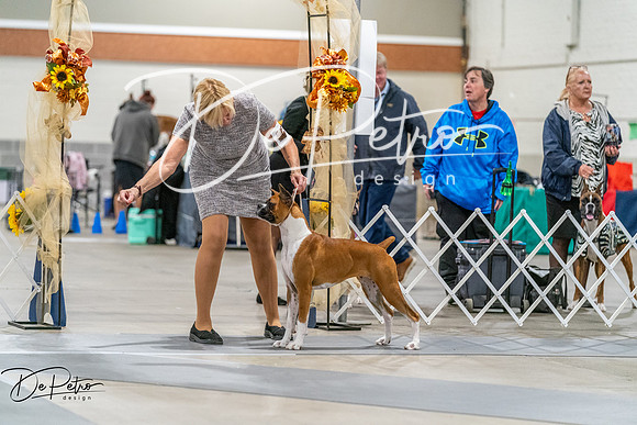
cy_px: 212
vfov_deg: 8.8
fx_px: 2761
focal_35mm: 156
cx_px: 318
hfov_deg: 13.2
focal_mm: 156
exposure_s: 1/250
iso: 6400
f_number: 3.5
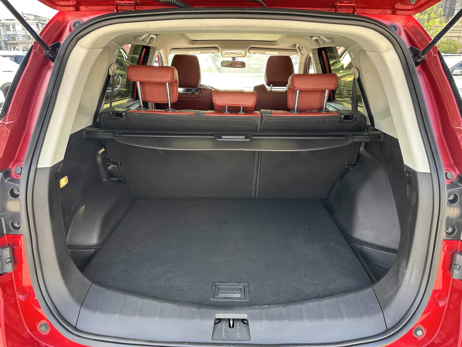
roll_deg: -0.3
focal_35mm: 24
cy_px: 174
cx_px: 231
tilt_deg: -18.0
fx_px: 320
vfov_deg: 56.8
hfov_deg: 71.6
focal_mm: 6.86
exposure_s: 1/121
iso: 80
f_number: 1.78
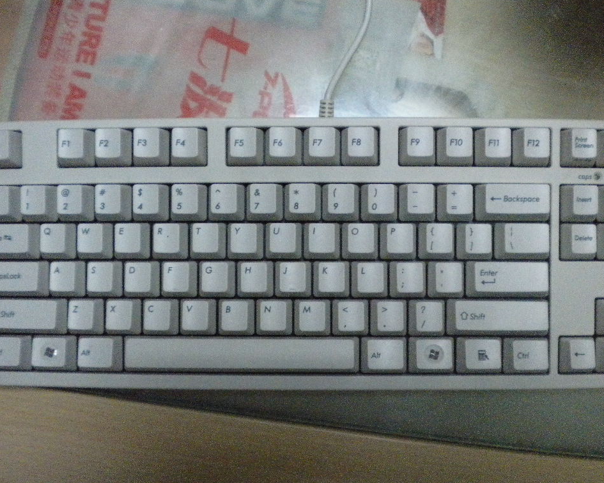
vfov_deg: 40.1
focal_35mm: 37
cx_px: 306
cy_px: 243
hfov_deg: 49.1
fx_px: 661
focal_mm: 6.3
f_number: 3.1
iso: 1328
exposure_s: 1/140
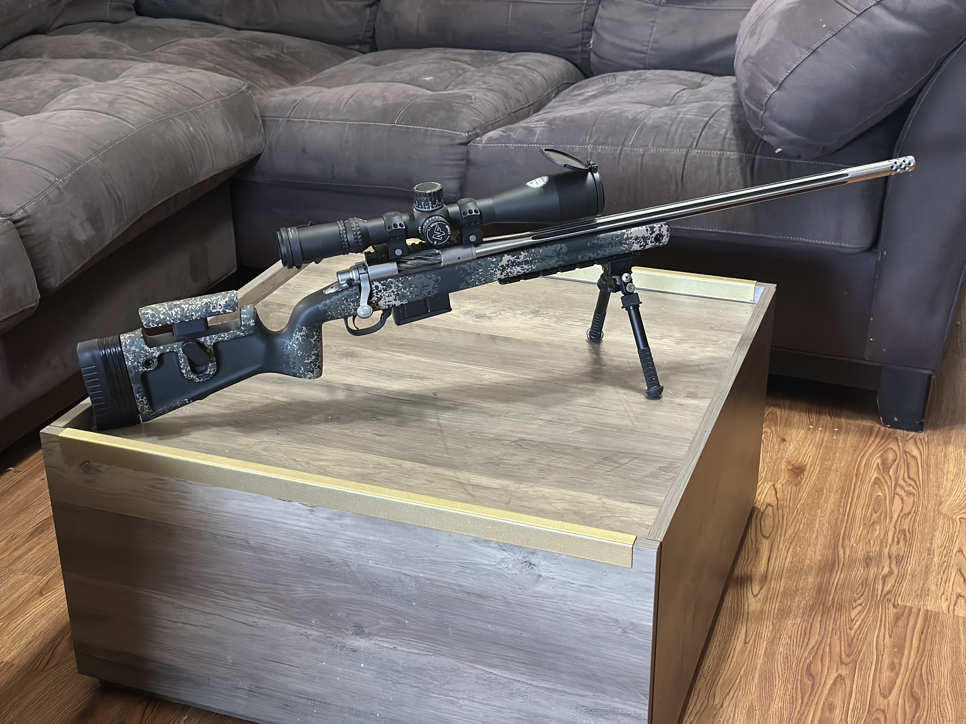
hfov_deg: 39.7
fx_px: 1339
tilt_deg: -26.5
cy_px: 362
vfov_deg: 30.3
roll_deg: +0.5
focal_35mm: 48
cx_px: 483
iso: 640
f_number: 1.78
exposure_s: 1/40
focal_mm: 6.86
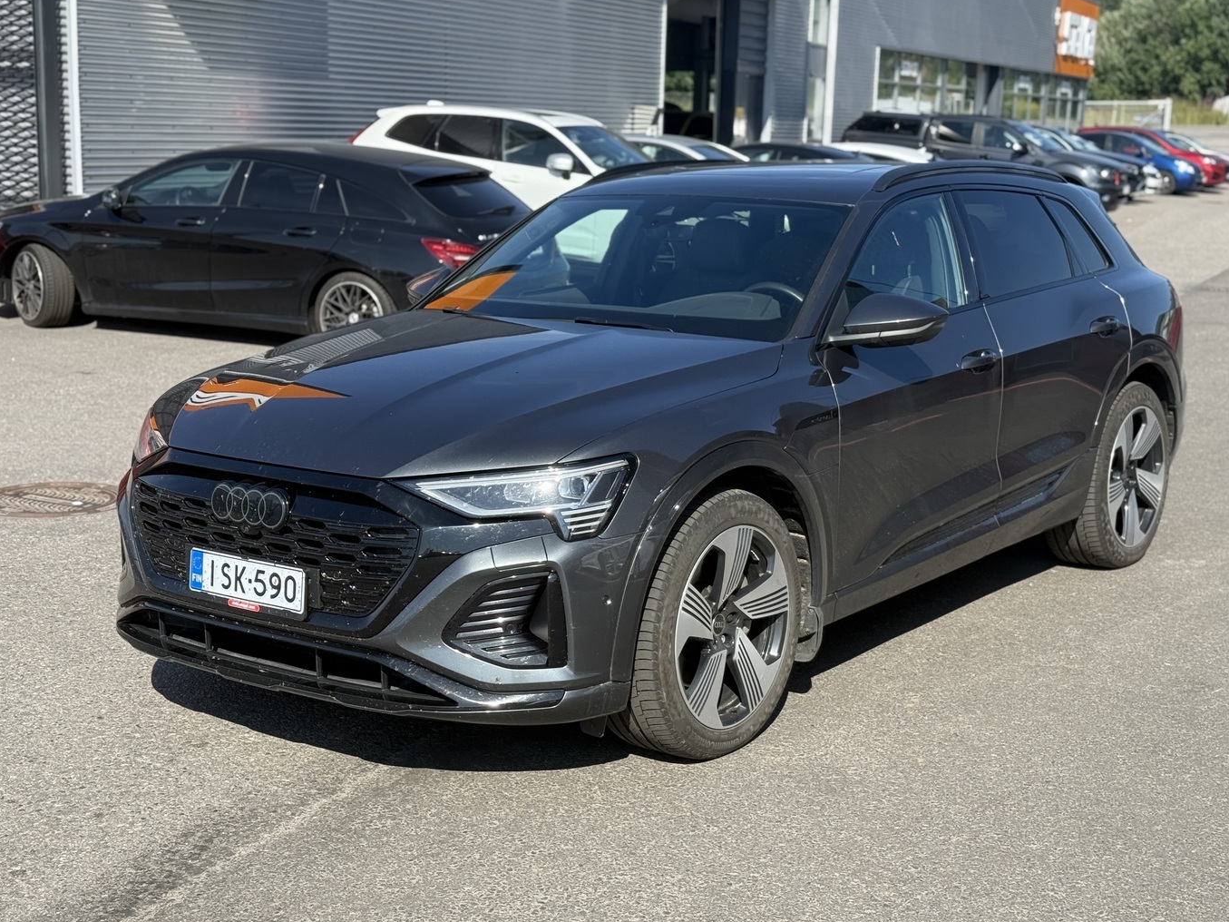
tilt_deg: -10.8
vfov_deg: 28.6
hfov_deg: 37.5
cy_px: 479
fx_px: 1811
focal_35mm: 51
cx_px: 649
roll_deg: -2.6
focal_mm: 6.76
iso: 100
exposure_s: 1/3096
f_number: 1.78
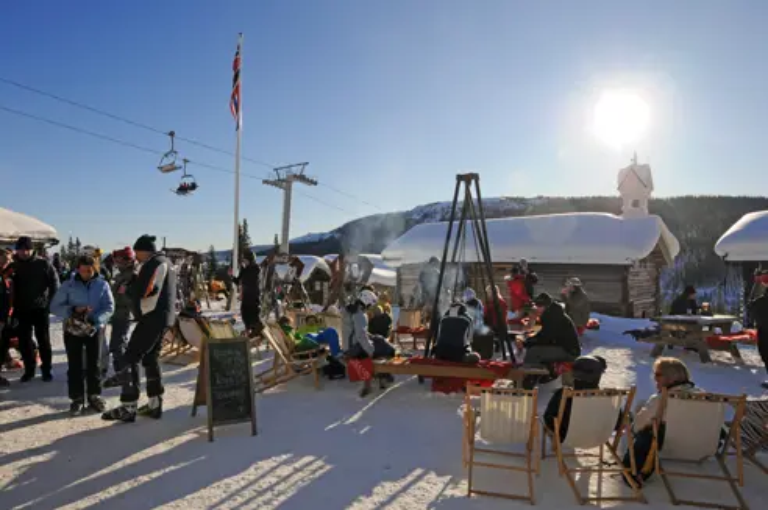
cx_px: 384
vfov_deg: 56.0
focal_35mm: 22
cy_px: 255
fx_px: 480
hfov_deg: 77.4
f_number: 8
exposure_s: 1/640
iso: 200
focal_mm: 15
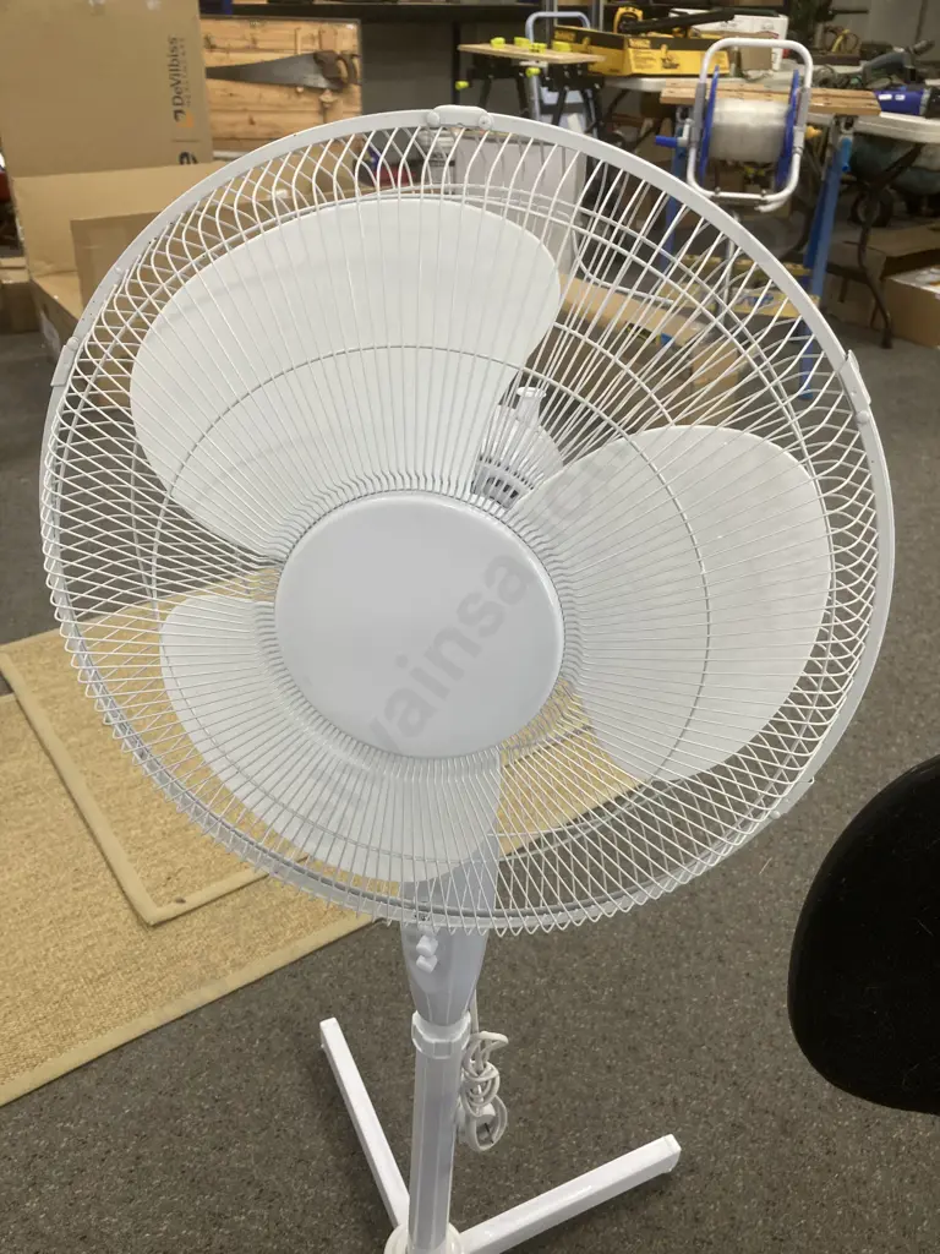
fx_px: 1014
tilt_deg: -31.9
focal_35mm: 28
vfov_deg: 63.4
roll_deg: -2.7
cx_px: 470
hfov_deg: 49.7
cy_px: 627
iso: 80
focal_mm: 3.99
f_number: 1.8
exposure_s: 1/50
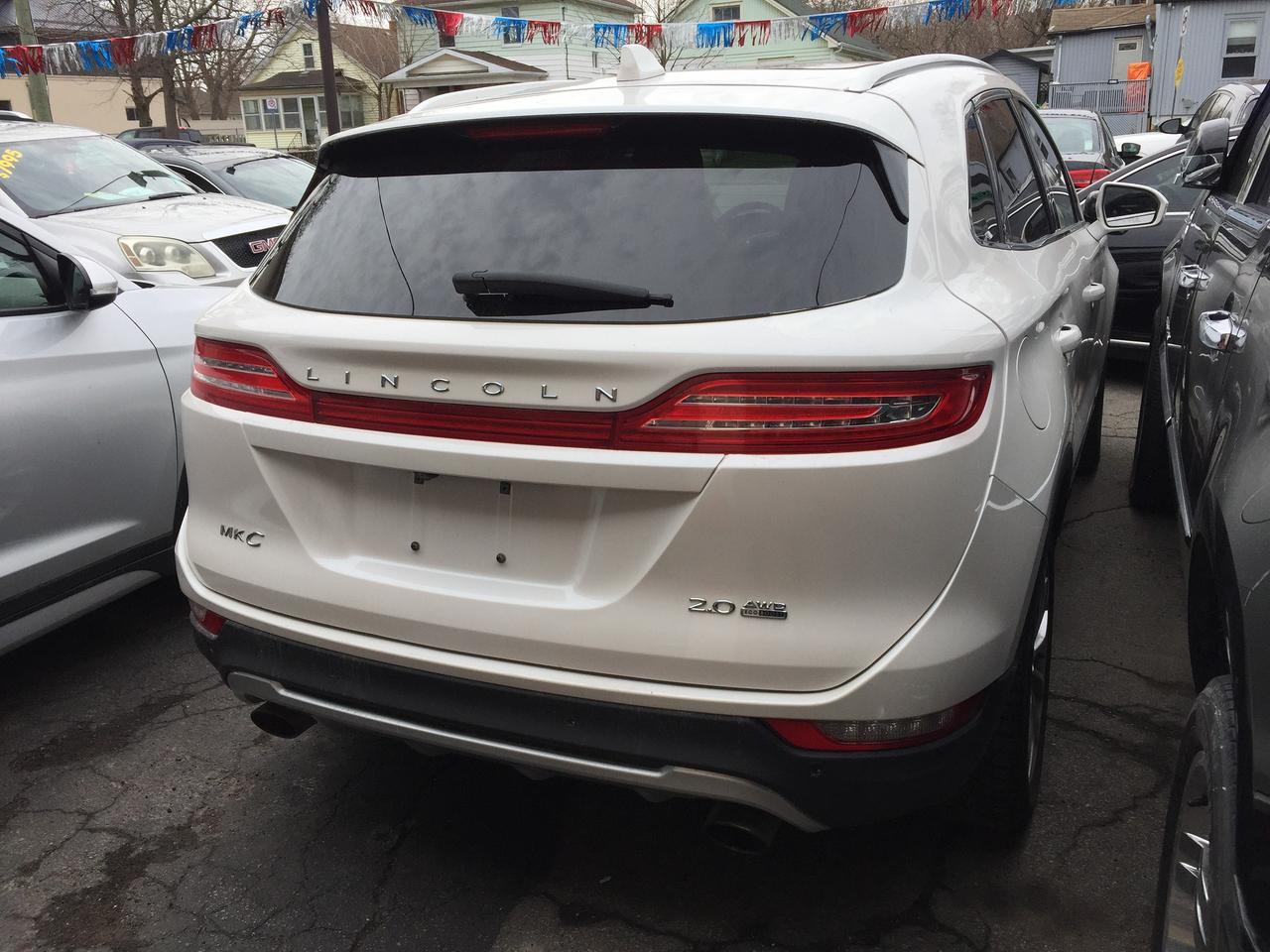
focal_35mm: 29
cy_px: 476
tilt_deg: -17.1
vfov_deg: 48.2
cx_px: 635
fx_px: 1064
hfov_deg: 61.7
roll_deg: +1.8
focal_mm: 4.15
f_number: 2.2
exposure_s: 1/989
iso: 32
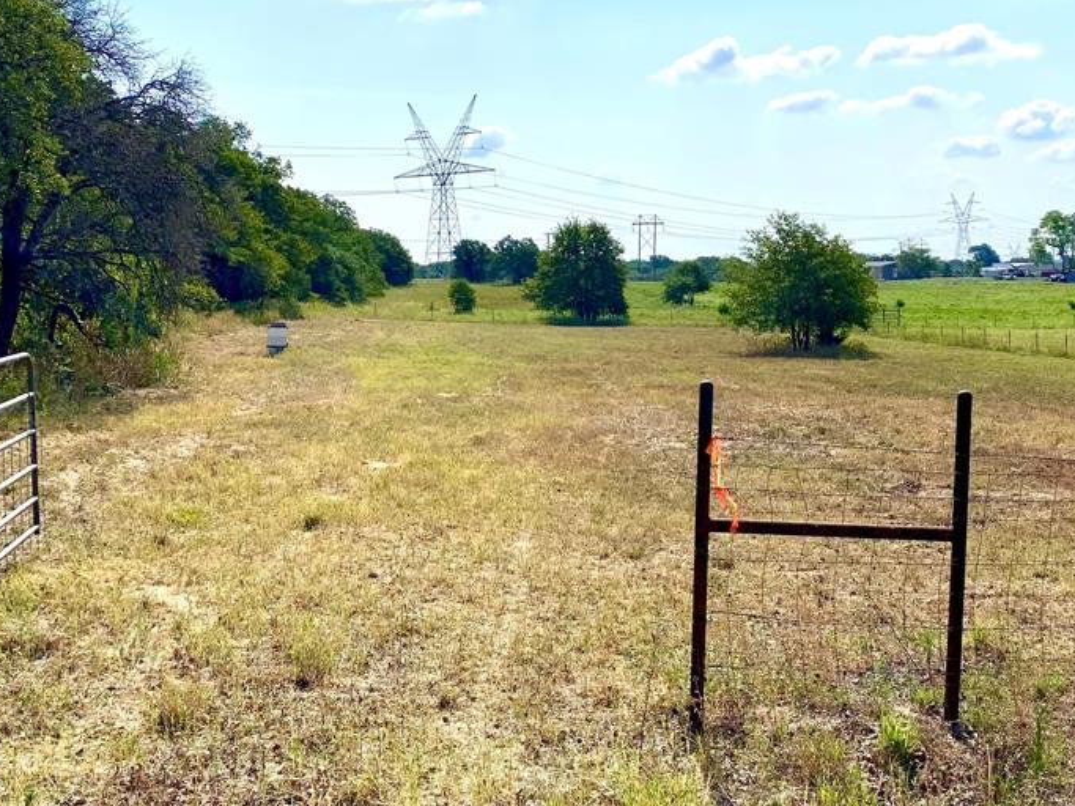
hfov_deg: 47.8
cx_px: 582
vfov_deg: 36.3
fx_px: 1211
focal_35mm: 39
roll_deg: +1.2
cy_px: 252
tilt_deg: +0.9
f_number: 1.8
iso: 32
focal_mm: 4.25
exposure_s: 1/8850
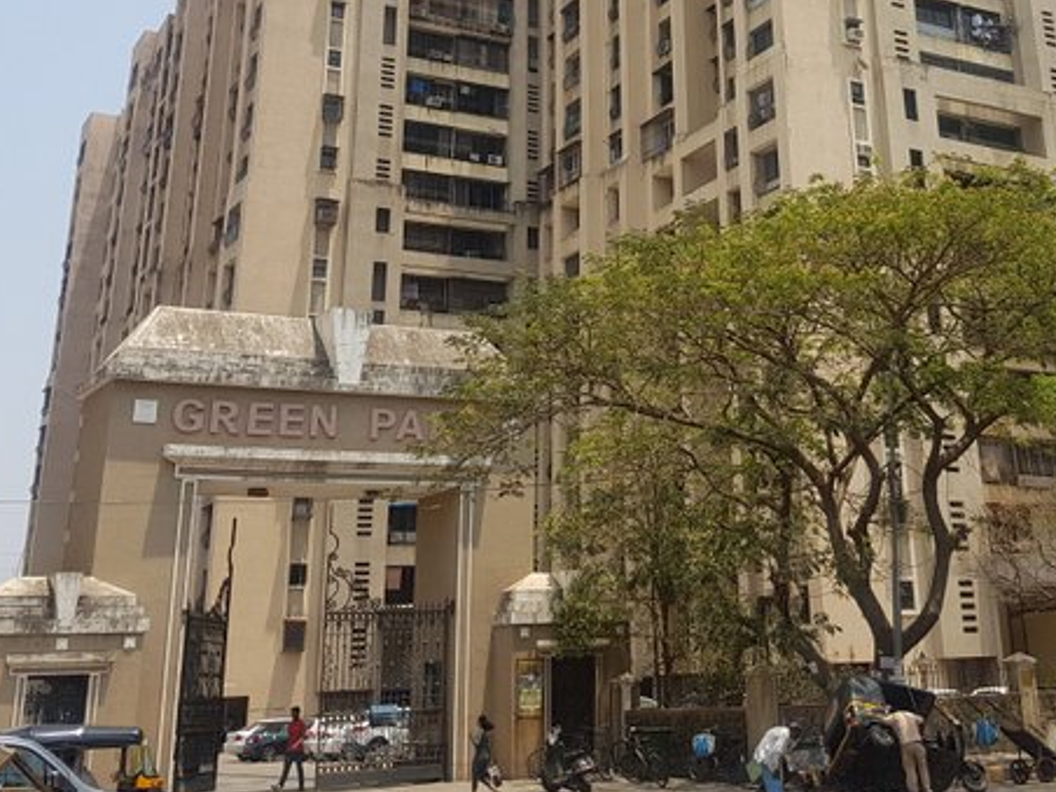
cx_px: 715
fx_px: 1403
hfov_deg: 40.7
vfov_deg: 30.5
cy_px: 119
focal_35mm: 46
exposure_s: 1/1800
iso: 40
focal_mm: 4.2
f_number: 1.7
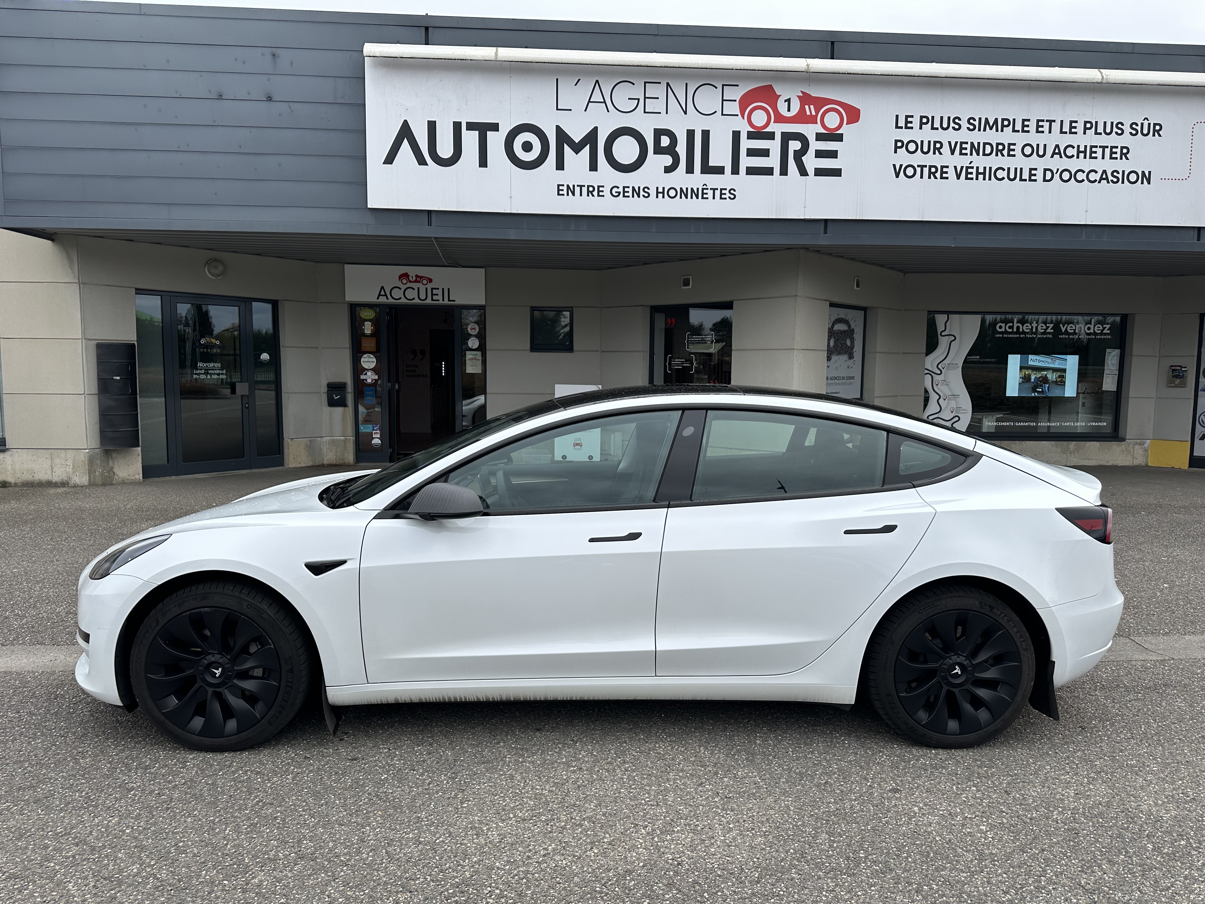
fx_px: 835
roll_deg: +0.6
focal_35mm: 24
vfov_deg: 56.8
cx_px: 602
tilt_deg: -4.4
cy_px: 452
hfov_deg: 71.6
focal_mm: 6.86
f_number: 1.78
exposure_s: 1/1374
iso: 80
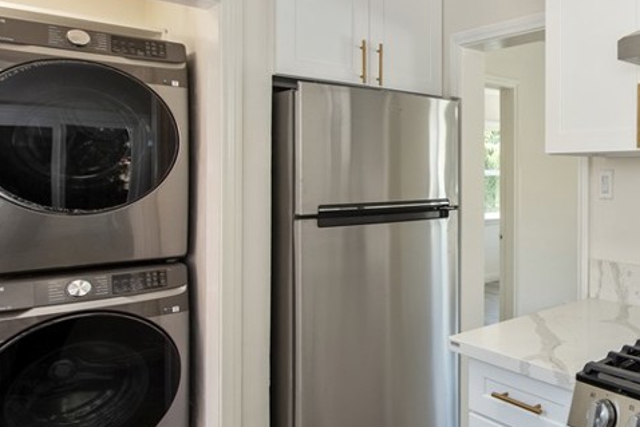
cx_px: 616
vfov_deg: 43.4
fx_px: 533
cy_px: 171
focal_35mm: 30
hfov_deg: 51.7
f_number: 5.6
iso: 720
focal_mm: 14
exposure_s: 1/125
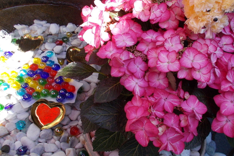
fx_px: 254
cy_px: 71
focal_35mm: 39
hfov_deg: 49.5
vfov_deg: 34.2
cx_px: 122
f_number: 3.2
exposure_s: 1/250
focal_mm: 4.6
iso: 140
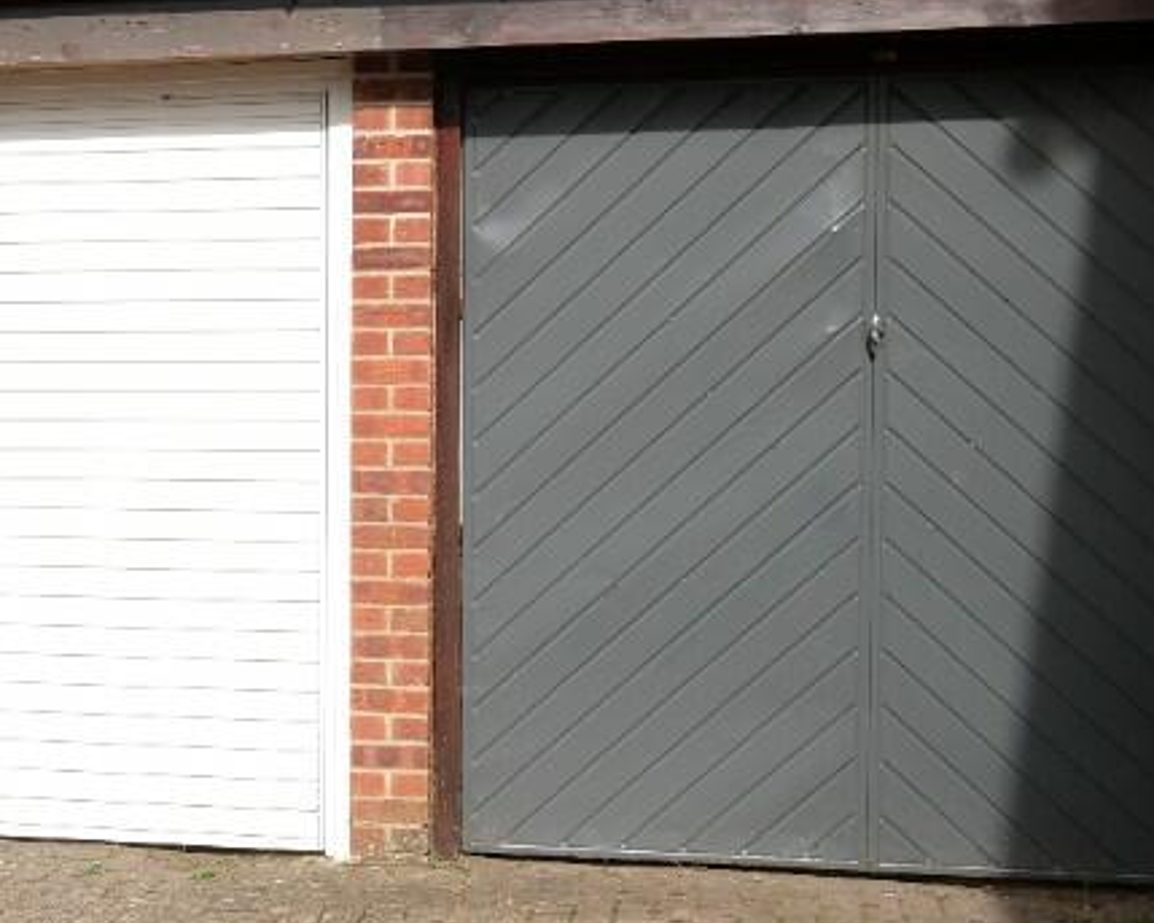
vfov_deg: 20.7
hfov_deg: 24.4
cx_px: -46
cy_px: 507
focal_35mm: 74
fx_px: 2527
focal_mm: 21.9
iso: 200
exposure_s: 1/500
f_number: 5.6
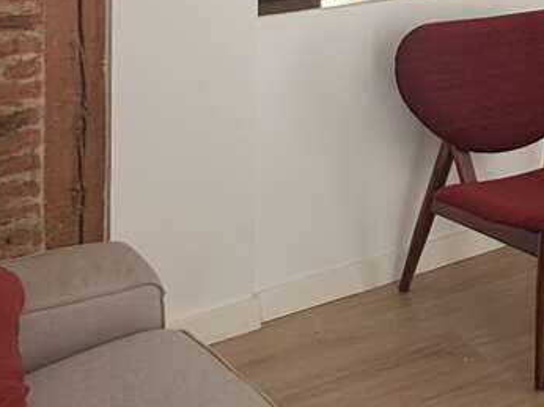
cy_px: -108
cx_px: 714
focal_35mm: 74
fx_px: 1162
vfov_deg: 18.6
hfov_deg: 23.2
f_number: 2.2
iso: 50
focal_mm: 1.64
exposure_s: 1/50
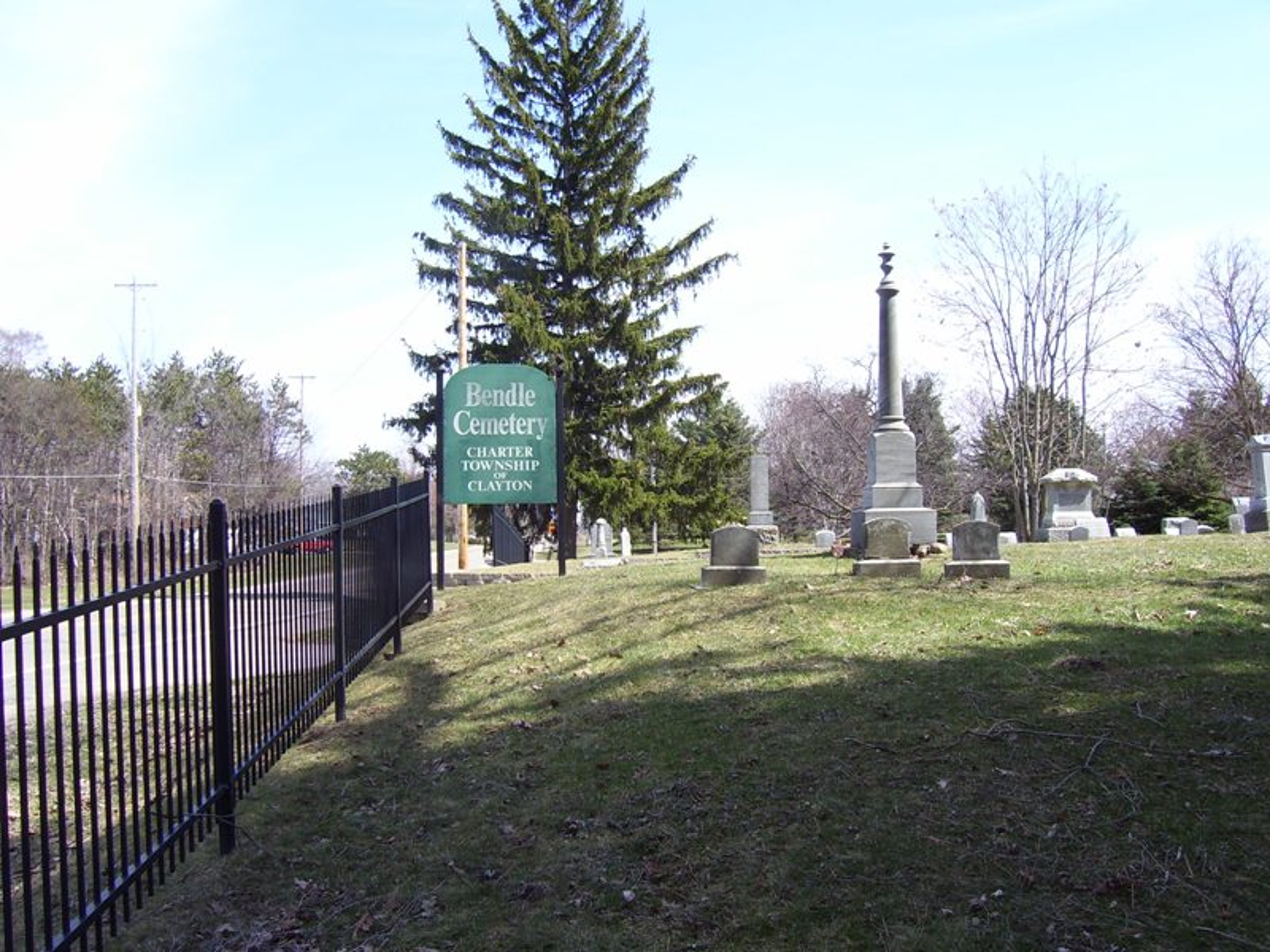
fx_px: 1247
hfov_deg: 54.0
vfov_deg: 41.8
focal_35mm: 34
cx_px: 635
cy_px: 476
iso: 80
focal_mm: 5.6
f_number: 4.8
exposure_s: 1/180
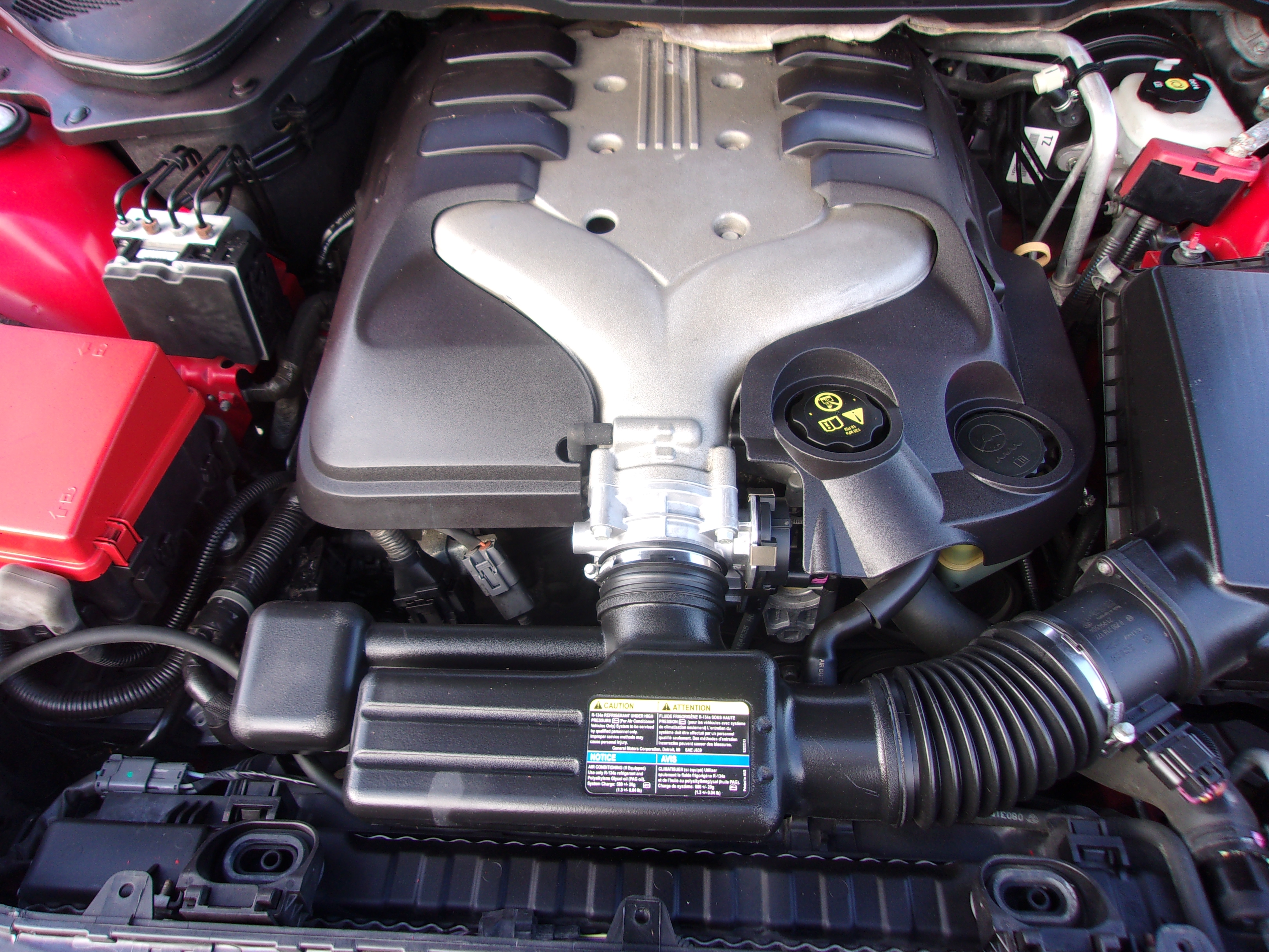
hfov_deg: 65.3
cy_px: 476
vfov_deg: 51.4
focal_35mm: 27
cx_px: 634
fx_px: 990
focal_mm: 4.9
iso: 80
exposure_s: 1/50
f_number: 3
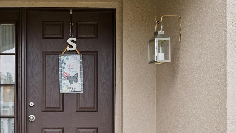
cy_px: 123
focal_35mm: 47
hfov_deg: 42.3
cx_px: 56
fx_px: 294
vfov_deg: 24.6
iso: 800
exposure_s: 1/400
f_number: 10
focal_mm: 27
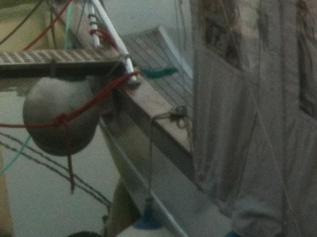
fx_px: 1346
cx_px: 593
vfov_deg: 10.0
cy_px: 6
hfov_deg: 12.2
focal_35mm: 147
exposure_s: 1/225
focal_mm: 3.85
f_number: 2.8
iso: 64
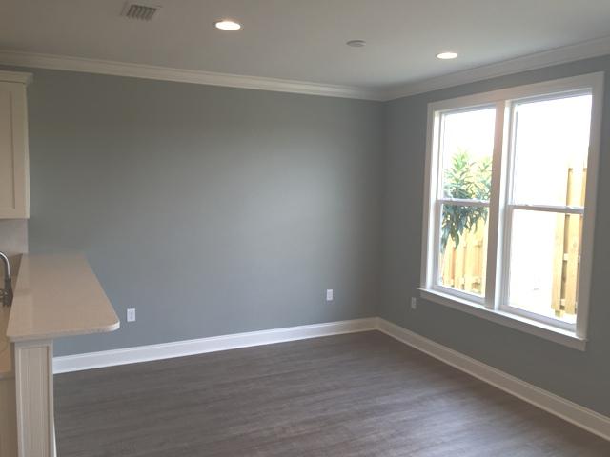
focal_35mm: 29
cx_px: 305
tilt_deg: -6.6
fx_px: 511
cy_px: 228
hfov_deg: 61.7
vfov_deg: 48.2
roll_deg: -2.2
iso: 32
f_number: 2.2
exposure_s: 1/60
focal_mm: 4.15
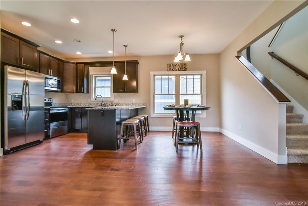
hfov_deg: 90.0
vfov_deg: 67.4
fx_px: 154
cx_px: 154
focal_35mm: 18
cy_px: 103
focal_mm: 18
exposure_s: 1/125
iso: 4000
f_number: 11
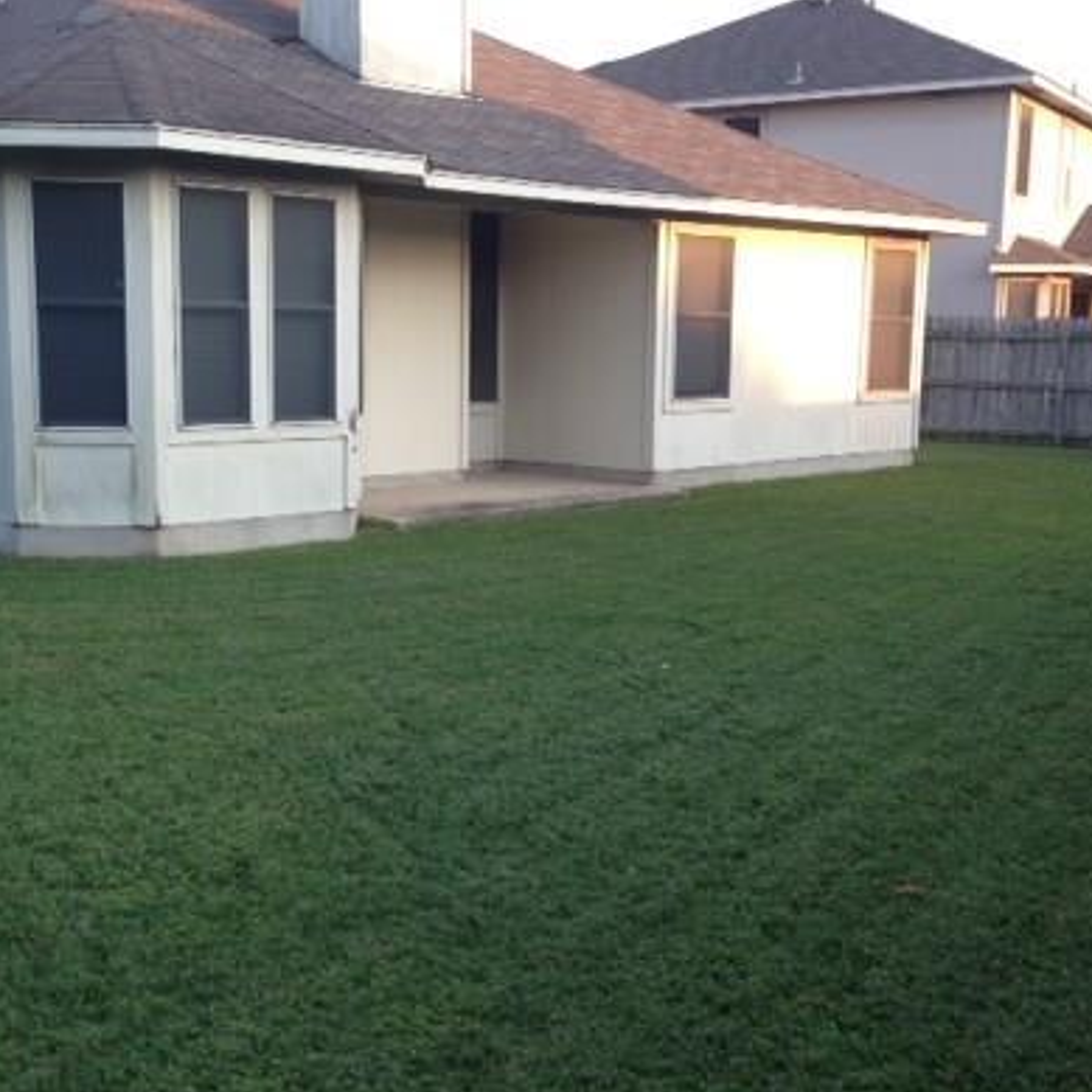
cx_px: 438
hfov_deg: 35.2
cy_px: 578
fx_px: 1713
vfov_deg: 35.3
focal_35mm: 48
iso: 50
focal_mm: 4.13
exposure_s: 1/152
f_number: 2.4
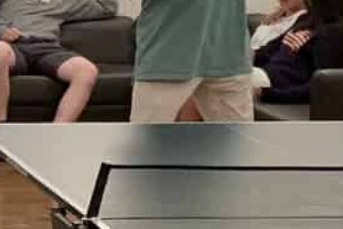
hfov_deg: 10.0
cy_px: 254
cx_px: -156
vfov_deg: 6.8
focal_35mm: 200
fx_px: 1906
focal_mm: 4.2
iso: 250
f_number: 1.8
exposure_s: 1/50
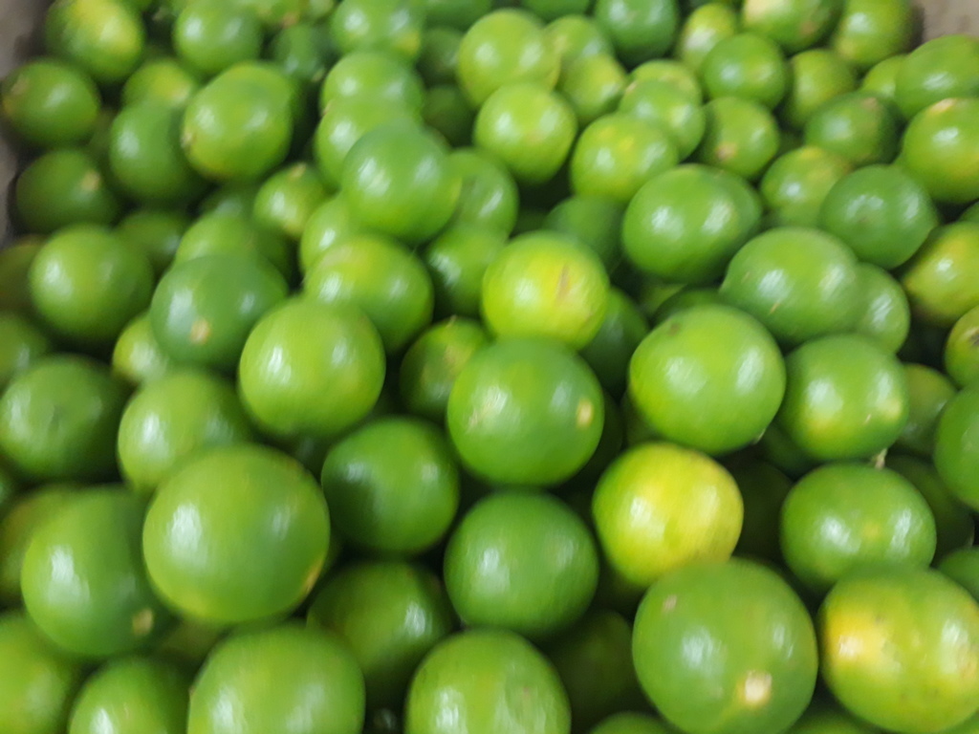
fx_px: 764
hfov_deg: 65.3
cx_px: 490
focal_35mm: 27
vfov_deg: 51.4
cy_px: 367
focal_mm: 3.6
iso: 250
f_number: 1.9
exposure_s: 1/15
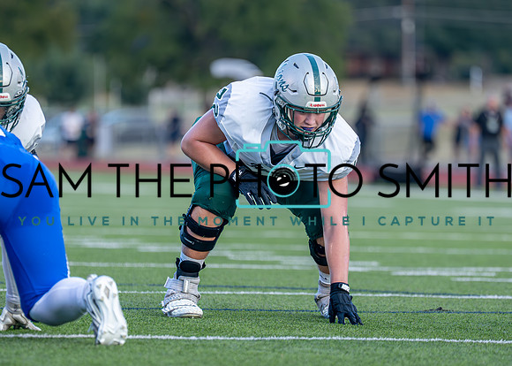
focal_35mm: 310
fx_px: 4509
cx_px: 274
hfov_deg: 6.5
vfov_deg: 4.6
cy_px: 202
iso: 500
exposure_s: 1/1250
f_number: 2.8
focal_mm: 182
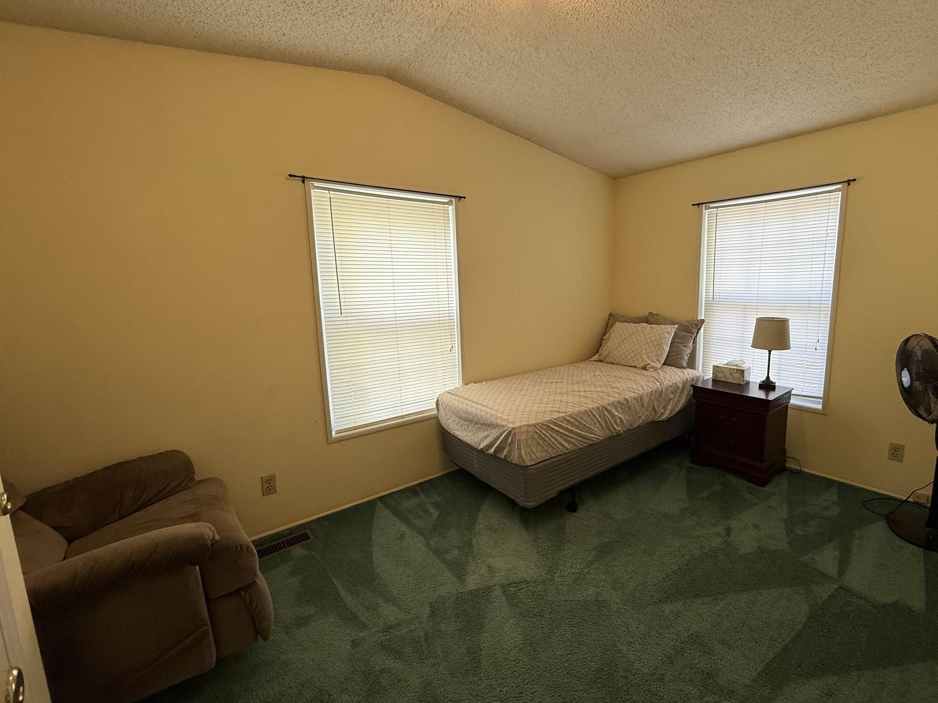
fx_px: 434
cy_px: 344
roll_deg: +1.1
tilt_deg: -8.6
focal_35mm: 16
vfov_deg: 78.1
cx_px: 530
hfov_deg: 94.0
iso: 160
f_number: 2.2
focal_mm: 2.22
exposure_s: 1/120
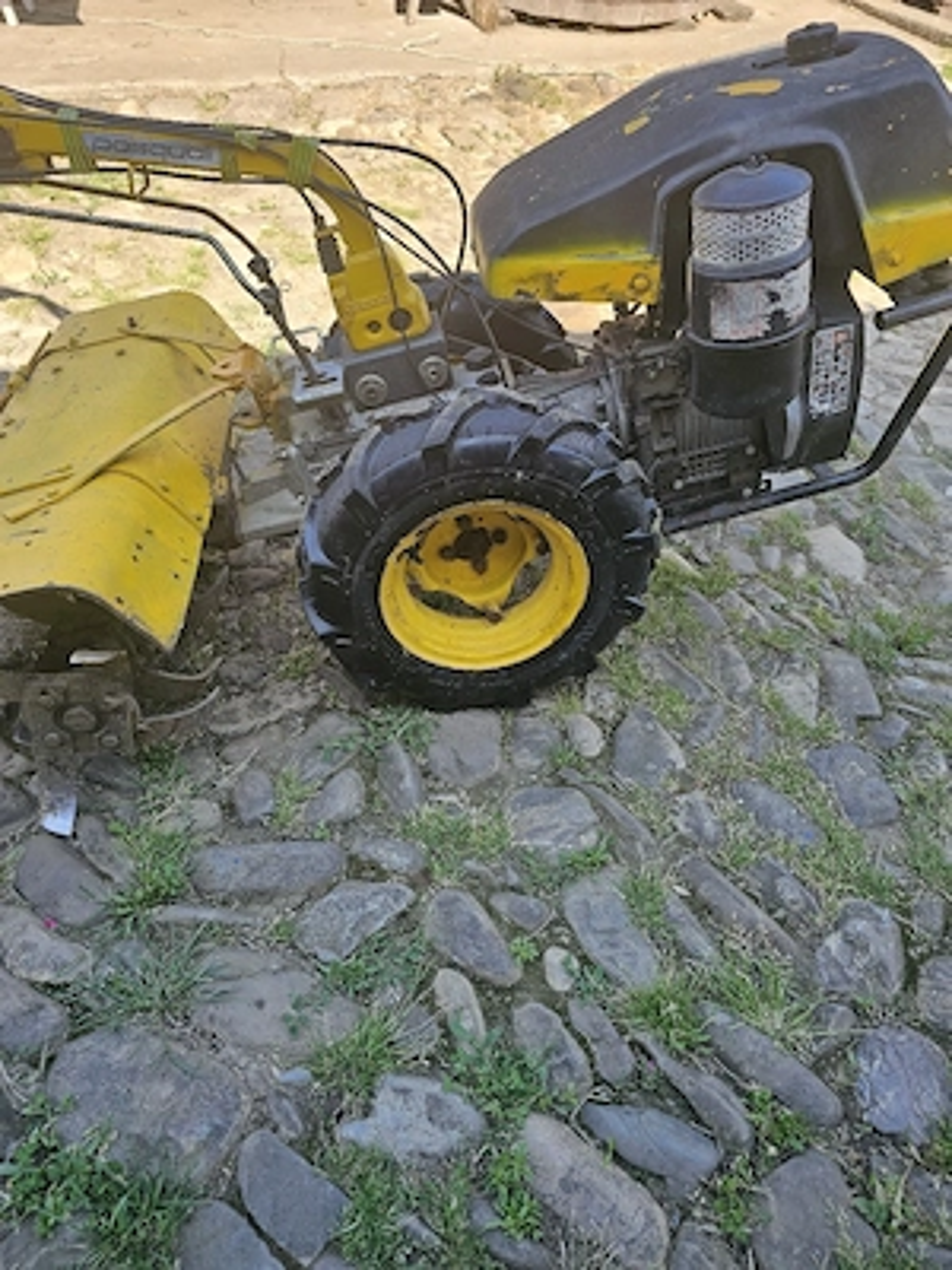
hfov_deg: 58.9
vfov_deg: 73.9
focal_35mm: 23
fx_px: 843
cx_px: 476
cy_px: 635
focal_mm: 6.3
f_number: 1.7
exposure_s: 1/182
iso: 16
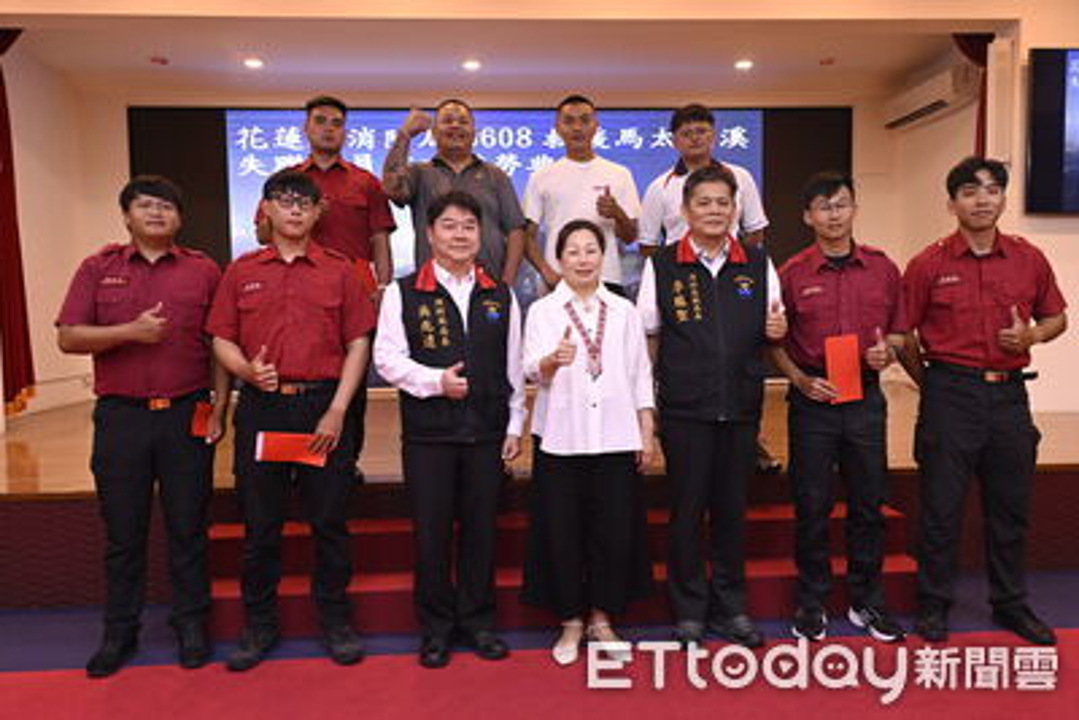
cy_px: 360
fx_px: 854
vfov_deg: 45.7
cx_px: 540
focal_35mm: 28
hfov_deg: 64.5
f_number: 4.5
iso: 2500
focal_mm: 28.5
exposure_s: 1/160
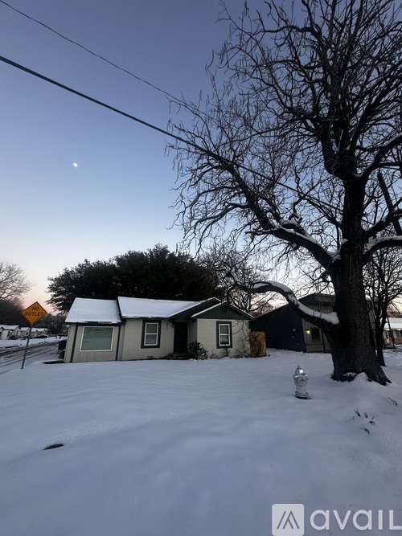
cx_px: 201
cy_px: 268
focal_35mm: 14
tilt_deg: +17.1
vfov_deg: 102.1
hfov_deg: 85.7
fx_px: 217
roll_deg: -1.3
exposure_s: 1/99
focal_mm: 2.22
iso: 64
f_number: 2.2
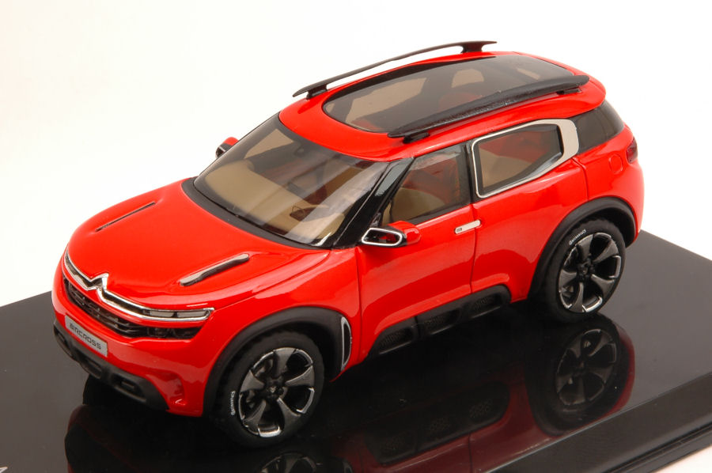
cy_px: 236
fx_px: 2074
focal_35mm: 105
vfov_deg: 13.0
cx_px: 356
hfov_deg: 19.5
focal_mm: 70
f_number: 25
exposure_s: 1
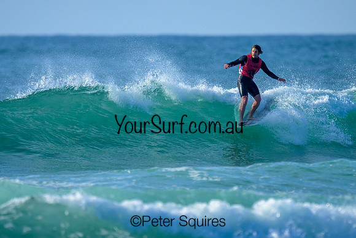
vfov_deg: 1.3
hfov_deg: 1.9
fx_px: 10880
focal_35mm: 1100
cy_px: 112
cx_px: 174
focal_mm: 800
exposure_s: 1/2000
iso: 320
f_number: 6.3
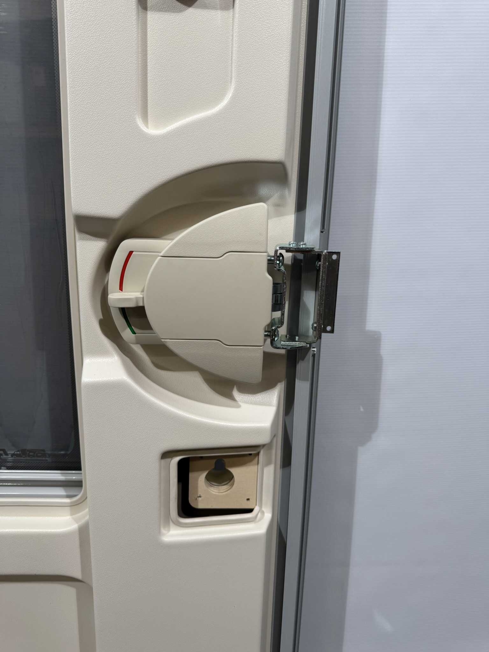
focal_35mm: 24
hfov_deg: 56.8
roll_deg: -1.0
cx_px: 244
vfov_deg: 71.6
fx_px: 452
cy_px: 326
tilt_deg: -15.7
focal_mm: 6.76
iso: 64
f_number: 1.78
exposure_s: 1/157
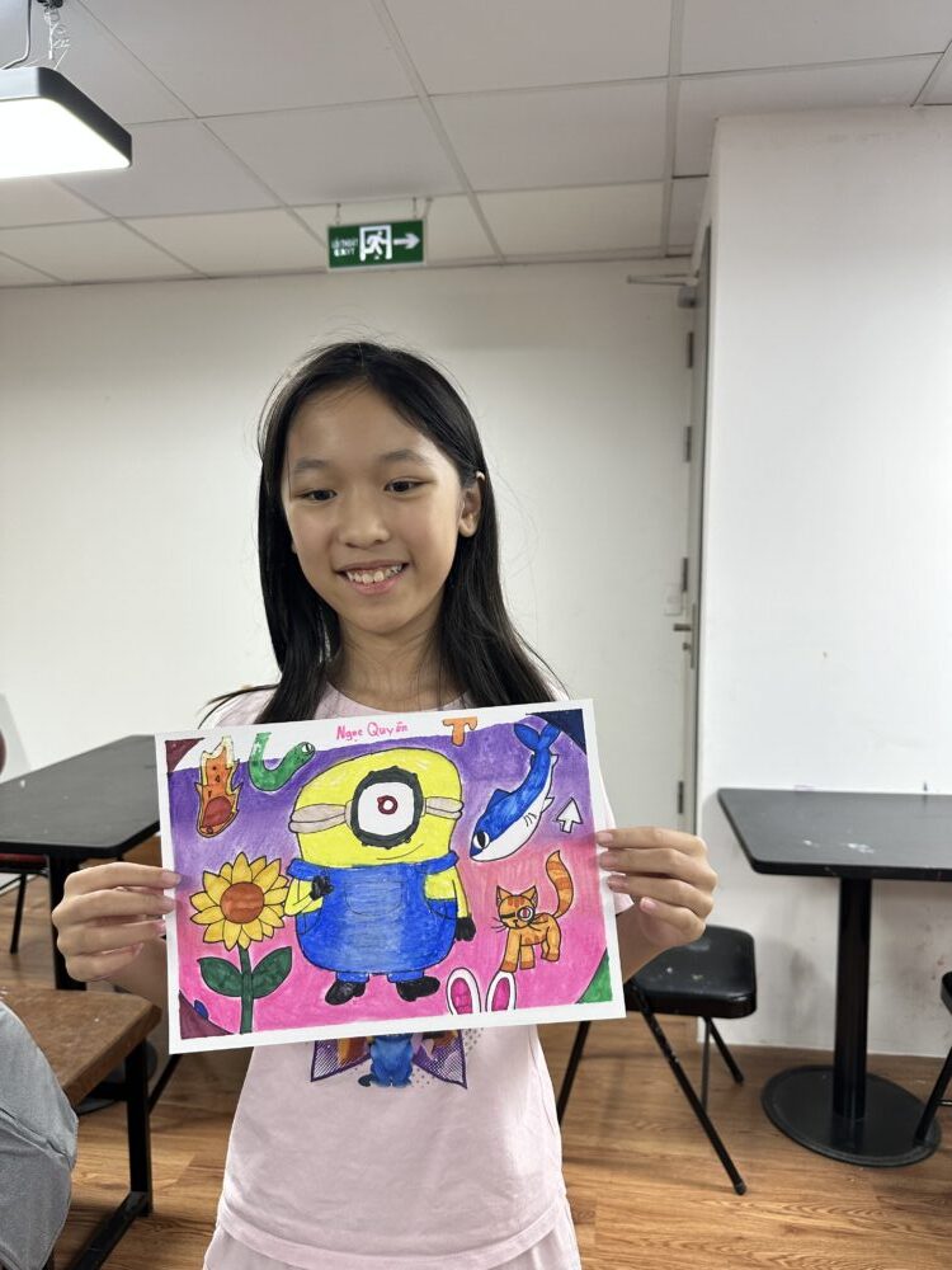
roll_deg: -0.9
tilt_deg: -4.3
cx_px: 476
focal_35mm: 24
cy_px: 635
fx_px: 880
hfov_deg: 56.8
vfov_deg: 71.6
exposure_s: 1/100
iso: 125
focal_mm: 6.86
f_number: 1.78
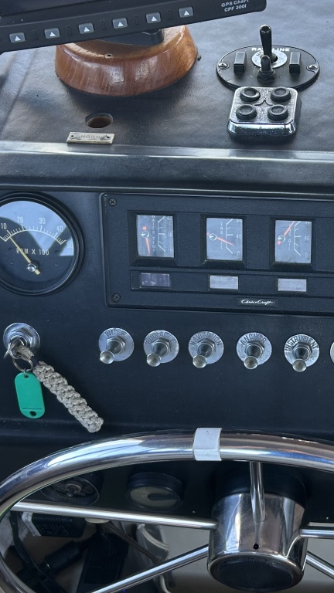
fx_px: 929
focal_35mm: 59
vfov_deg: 35.4
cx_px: 320
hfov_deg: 19.9
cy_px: 252
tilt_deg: -47.1
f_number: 1.5
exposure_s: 1/121
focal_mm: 5.7
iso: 40
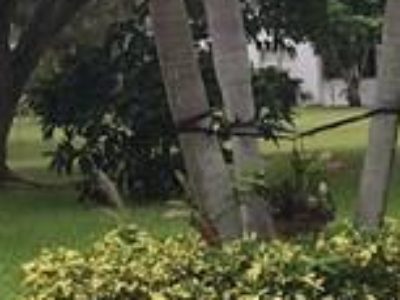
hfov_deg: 10.0
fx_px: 2243
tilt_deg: -2.9
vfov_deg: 7.7
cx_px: 494
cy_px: 170
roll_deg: +1.7
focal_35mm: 194
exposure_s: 1/343
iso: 25
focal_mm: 4.15
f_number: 2.2
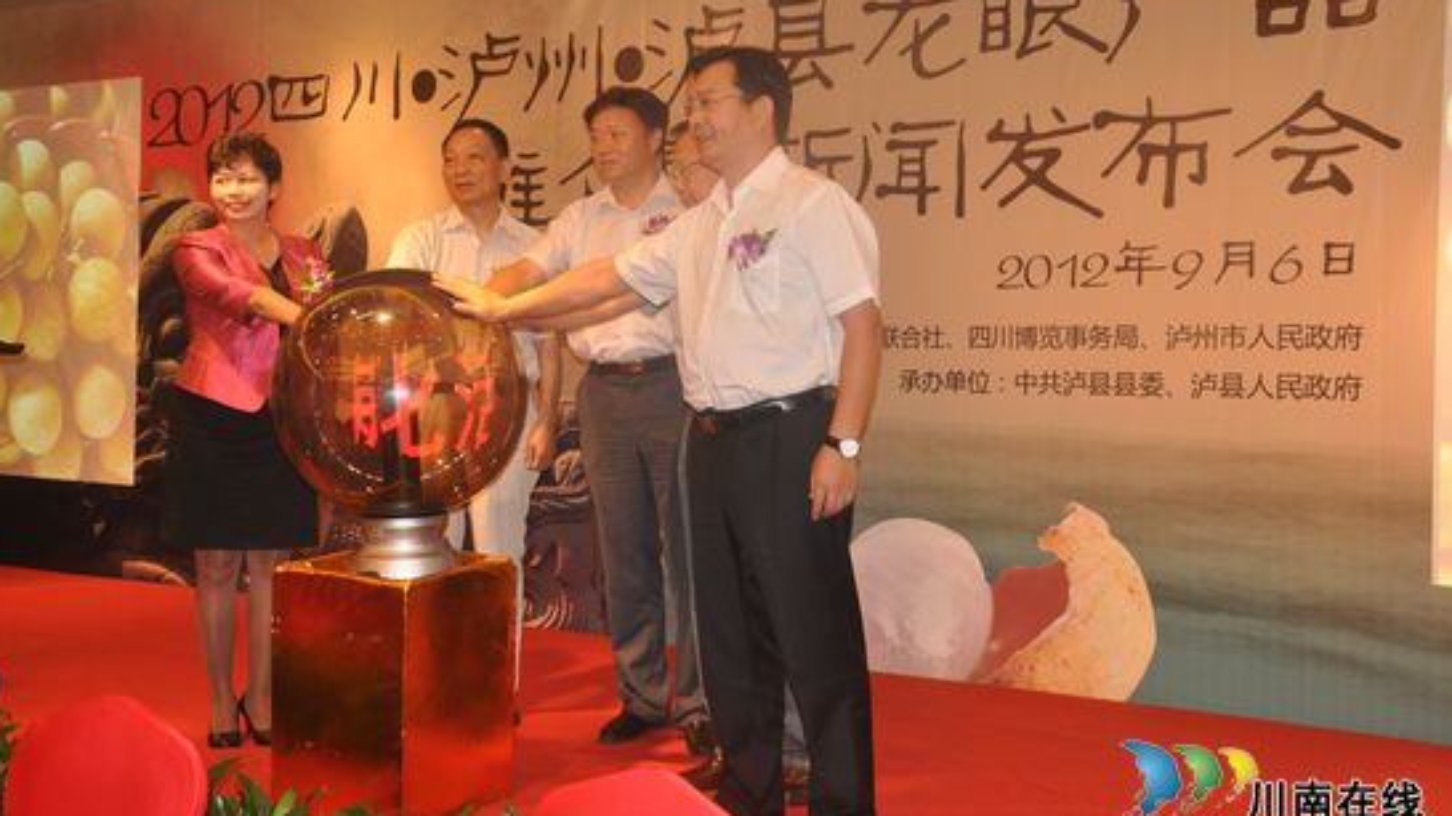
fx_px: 1522
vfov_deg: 30.0
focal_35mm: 40
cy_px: 373
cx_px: 726
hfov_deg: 51.0
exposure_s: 1/60
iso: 800
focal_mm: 25
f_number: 4
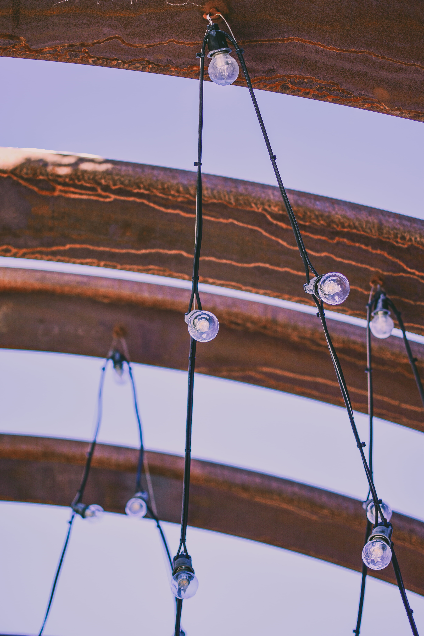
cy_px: 318
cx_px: 212
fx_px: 927
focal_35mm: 52
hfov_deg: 25.8
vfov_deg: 37.9
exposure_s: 1/640
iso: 100
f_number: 1.8
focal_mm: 35
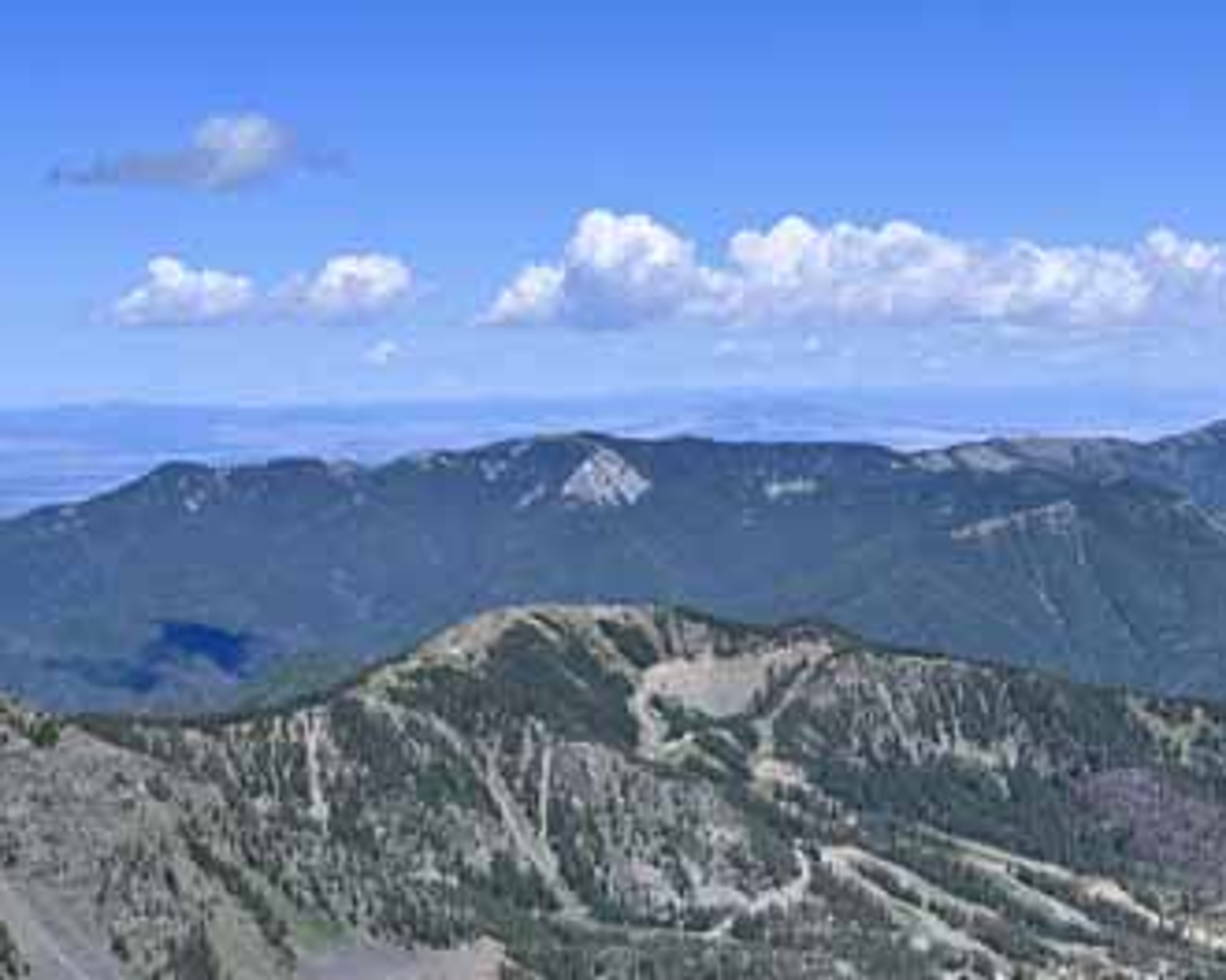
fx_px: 2721
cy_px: 900
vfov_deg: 20.0
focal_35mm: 75
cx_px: 832
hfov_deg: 25.2
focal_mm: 33
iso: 64
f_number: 14
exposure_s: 1/100
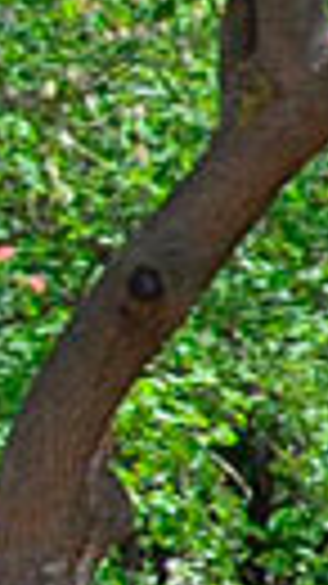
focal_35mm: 356
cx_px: -1640
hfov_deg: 3.1
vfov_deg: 6.1
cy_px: 533
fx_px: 5506
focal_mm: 21
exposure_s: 1/400
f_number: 5.6
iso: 220
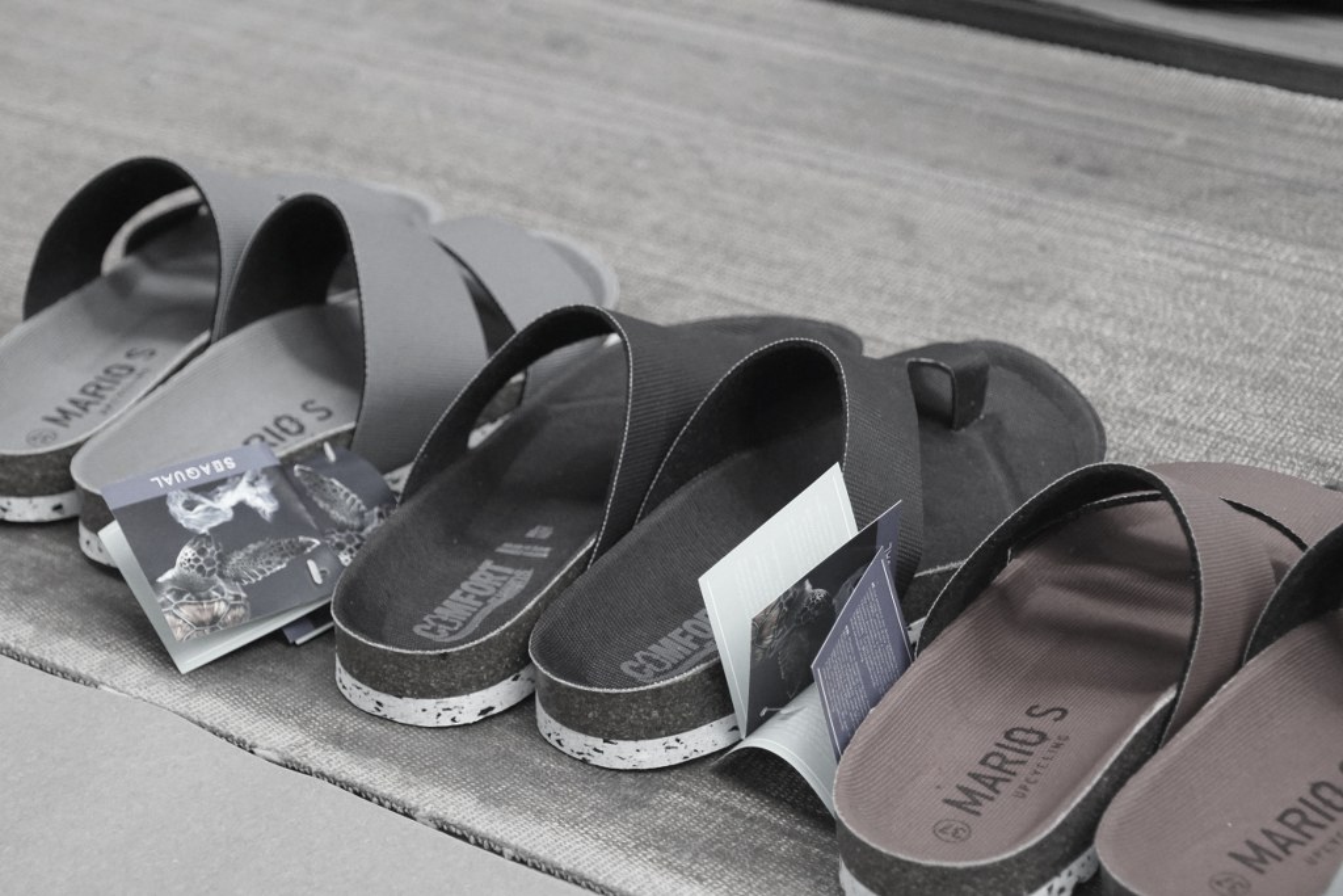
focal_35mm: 68
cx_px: 672
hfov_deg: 29.9
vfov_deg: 20.2
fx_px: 2518
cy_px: 448
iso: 2000
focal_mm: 45
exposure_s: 1/160
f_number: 4.5
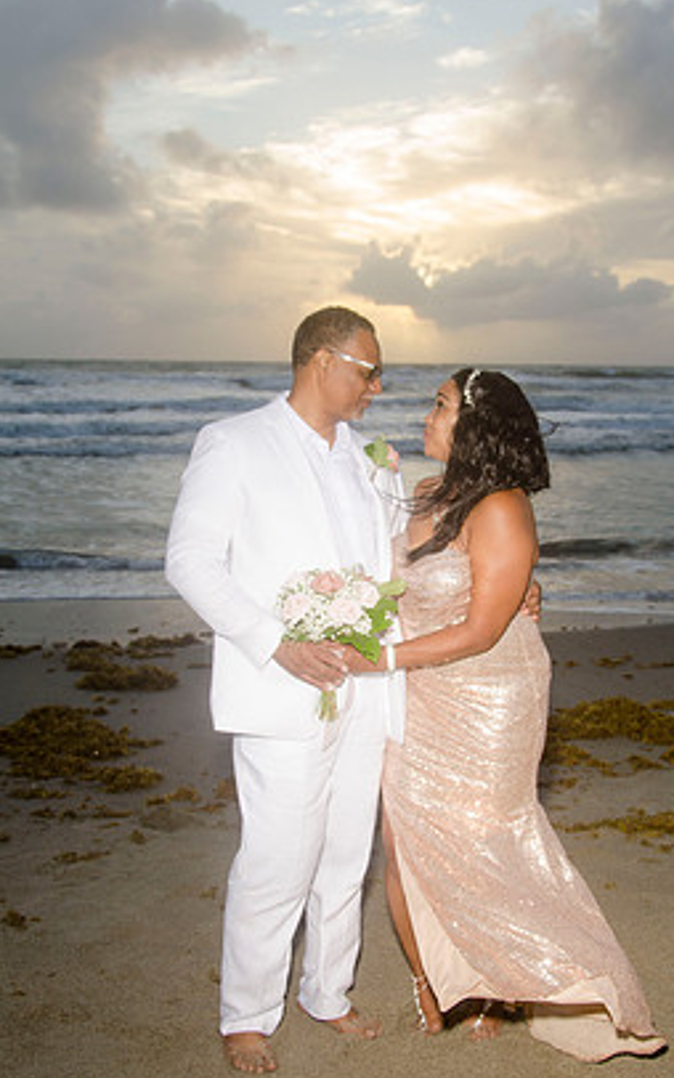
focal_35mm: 44
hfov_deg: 29.2
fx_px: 1292
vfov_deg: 45.2
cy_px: 563
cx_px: 374
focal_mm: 26
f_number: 5.6
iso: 100
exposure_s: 1/200
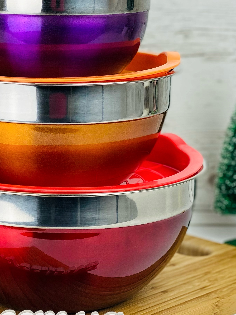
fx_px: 1045
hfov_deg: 12.8
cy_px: 125
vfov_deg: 17.1
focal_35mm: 115
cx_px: 49
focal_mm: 6
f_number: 2
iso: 20
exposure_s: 1/168
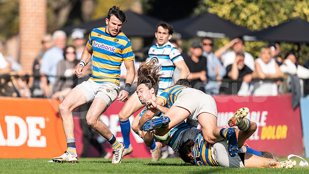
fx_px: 4820
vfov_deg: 2.1
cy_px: 80
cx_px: 98
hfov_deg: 3.7
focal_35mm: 588
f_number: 2.8
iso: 100
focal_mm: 400
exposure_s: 1/1250
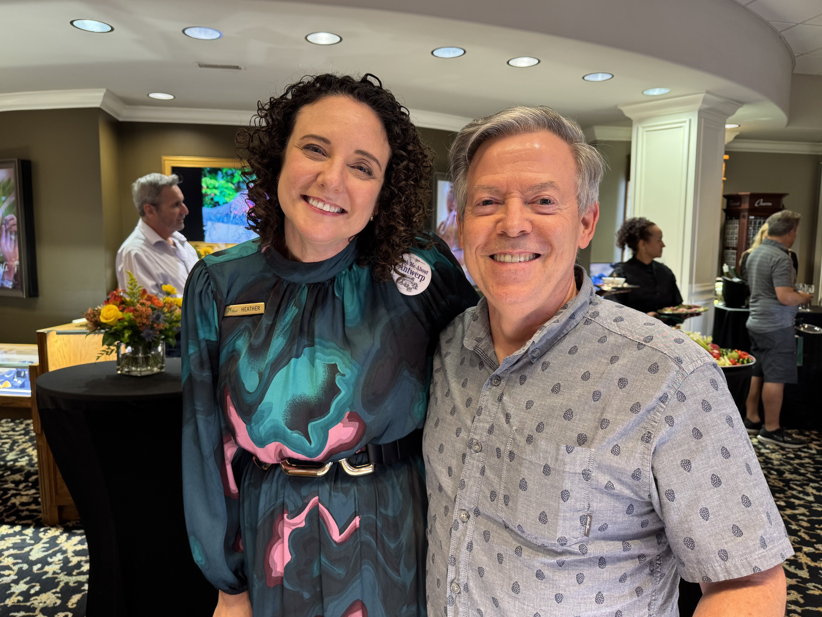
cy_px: 305
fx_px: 594
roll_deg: -0.4
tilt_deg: -6.7
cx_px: 405
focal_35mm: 25
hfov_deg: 69.4
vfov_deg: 54.9
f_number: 1.78
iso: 200
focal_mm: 6.76
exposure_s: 1/60
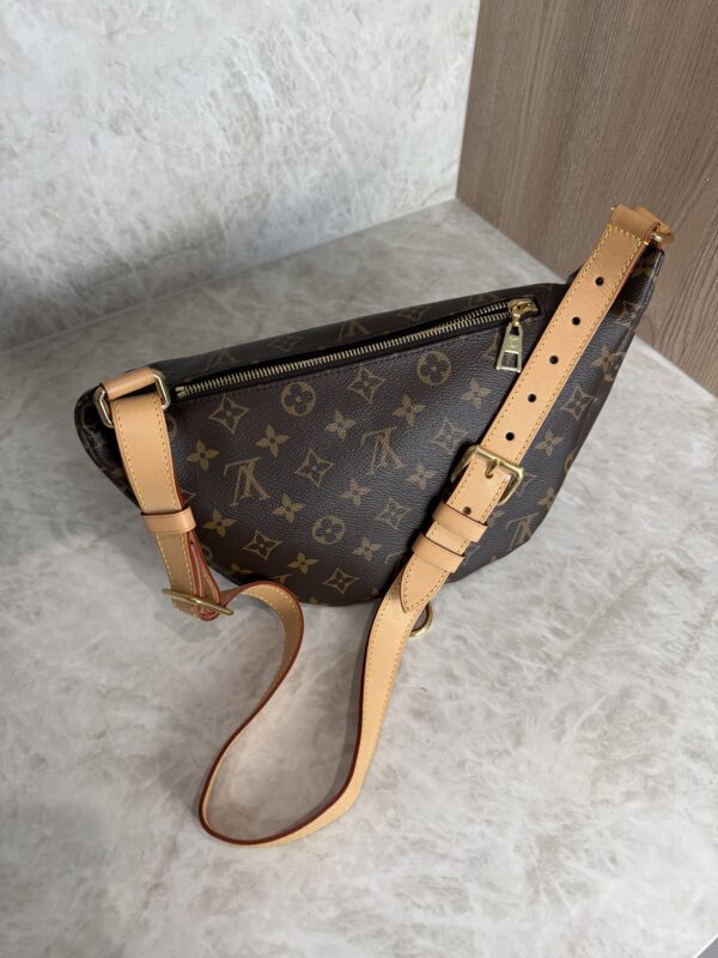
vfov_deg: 71.6
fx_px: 664
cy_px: 479
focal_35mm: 24
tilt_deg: -52.0
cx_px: 359
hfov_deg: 56.8
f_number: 1.78
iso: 125
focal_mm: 6.76
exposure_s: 1/120
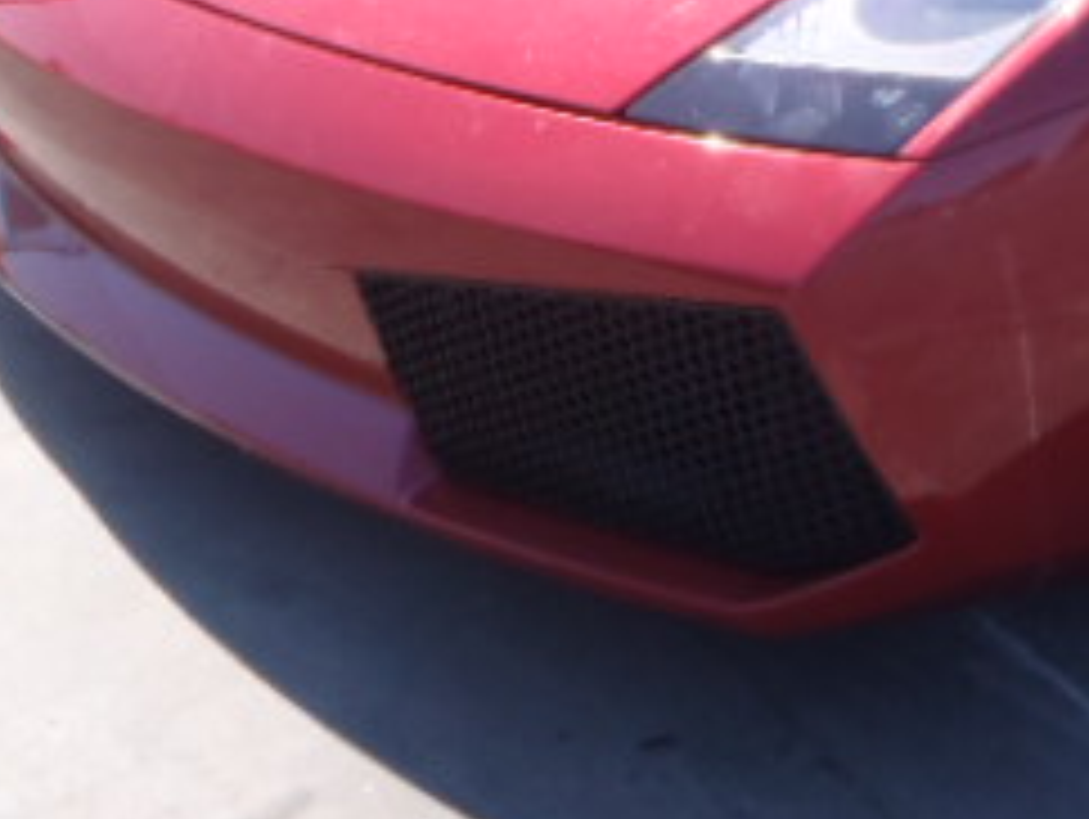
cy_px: -180
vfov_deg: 18.8
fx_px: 2330
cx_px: 1242
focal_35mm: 74
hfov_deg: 24.3
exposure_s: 1/200
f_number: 4.5
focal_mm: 5
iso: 80
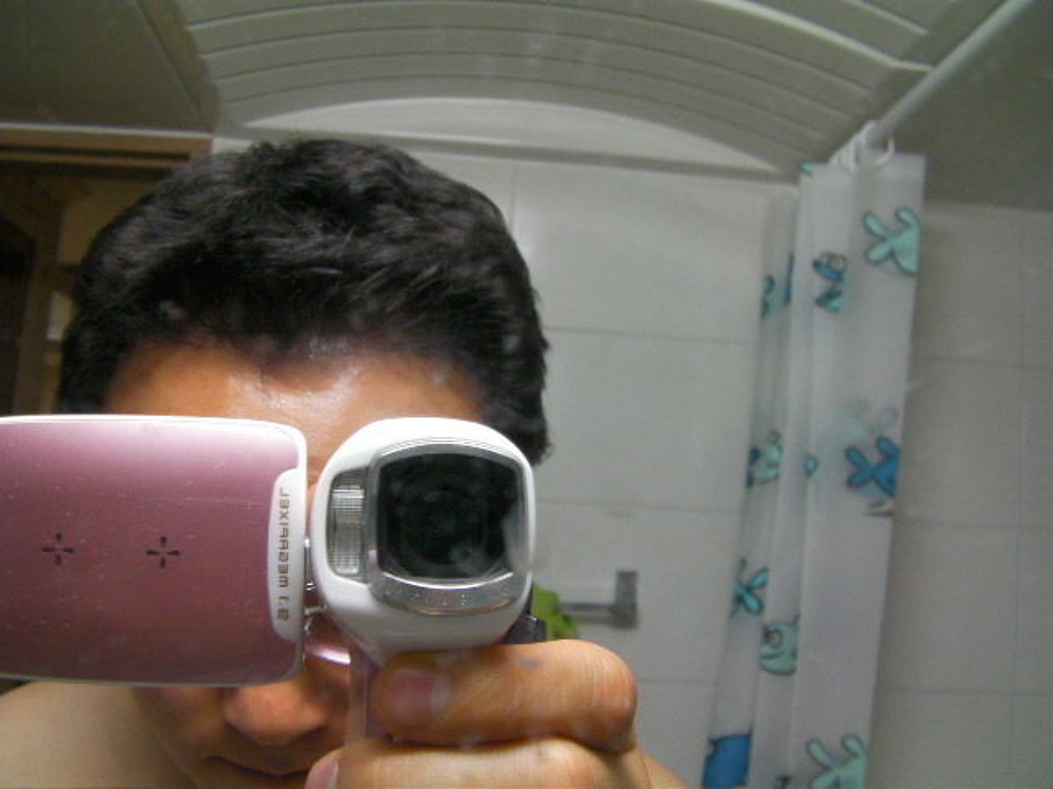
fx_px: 1156
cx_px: 526
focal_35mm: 38
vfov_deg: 37.7
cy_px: 394
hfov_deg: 49.0
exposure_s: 1/30
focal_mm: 6.8
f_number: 3.5
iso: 173
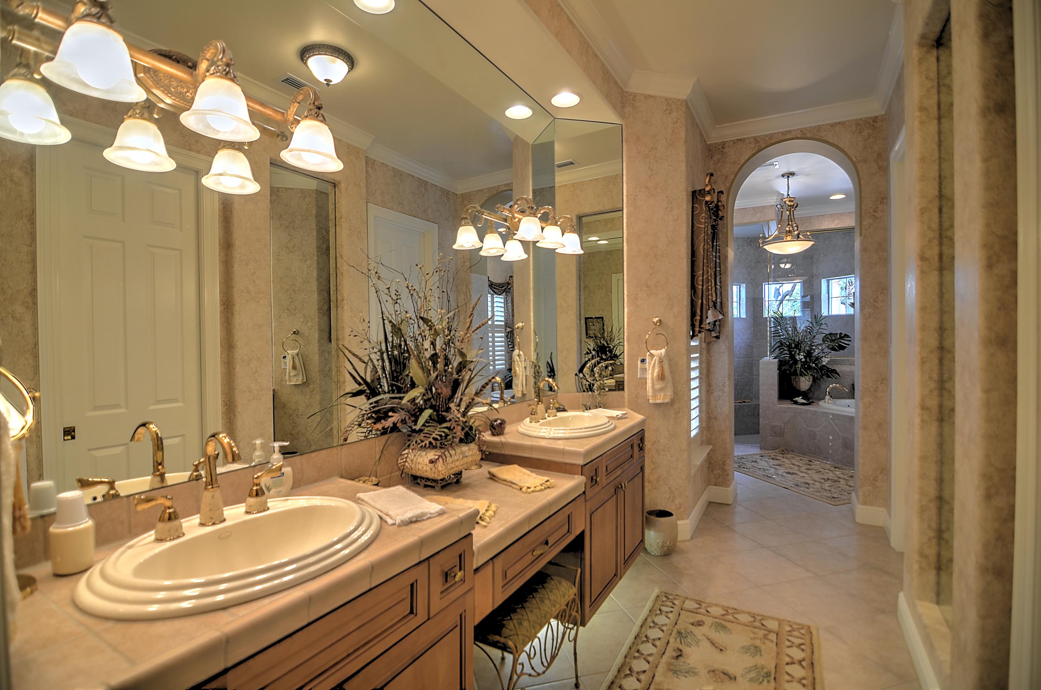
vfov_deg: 71.8
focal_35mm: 16
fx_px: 476
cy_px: 345
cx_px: 520
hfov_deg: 95.1
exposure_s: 1/25
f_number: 2.8
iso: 100
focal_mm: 11
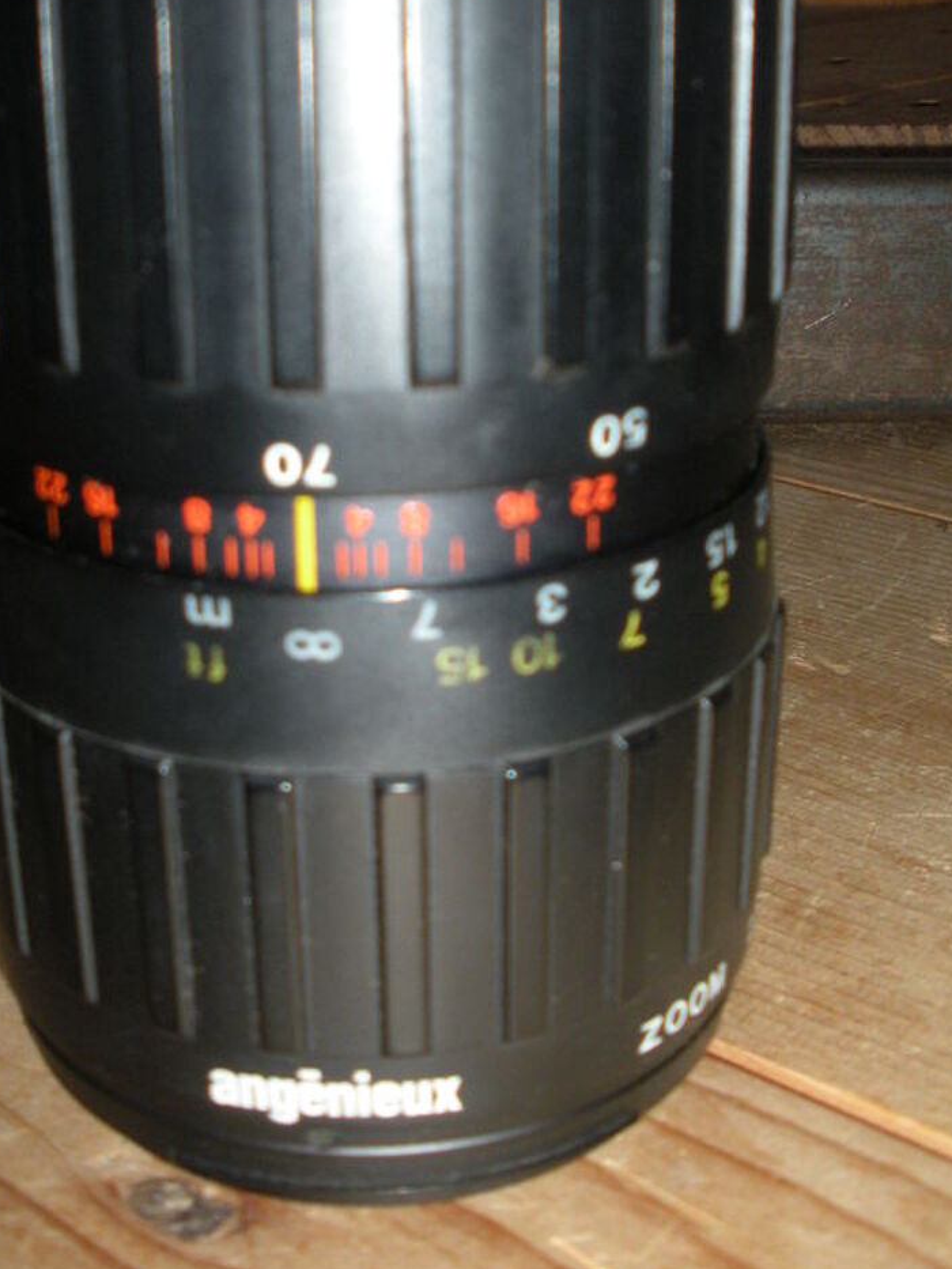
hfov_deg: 29.1
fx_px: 1833
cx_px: 472
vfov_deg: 37.5
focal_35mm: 50
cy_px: 365
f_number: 3.5
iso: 200
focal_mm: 6.3
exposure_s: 1/60
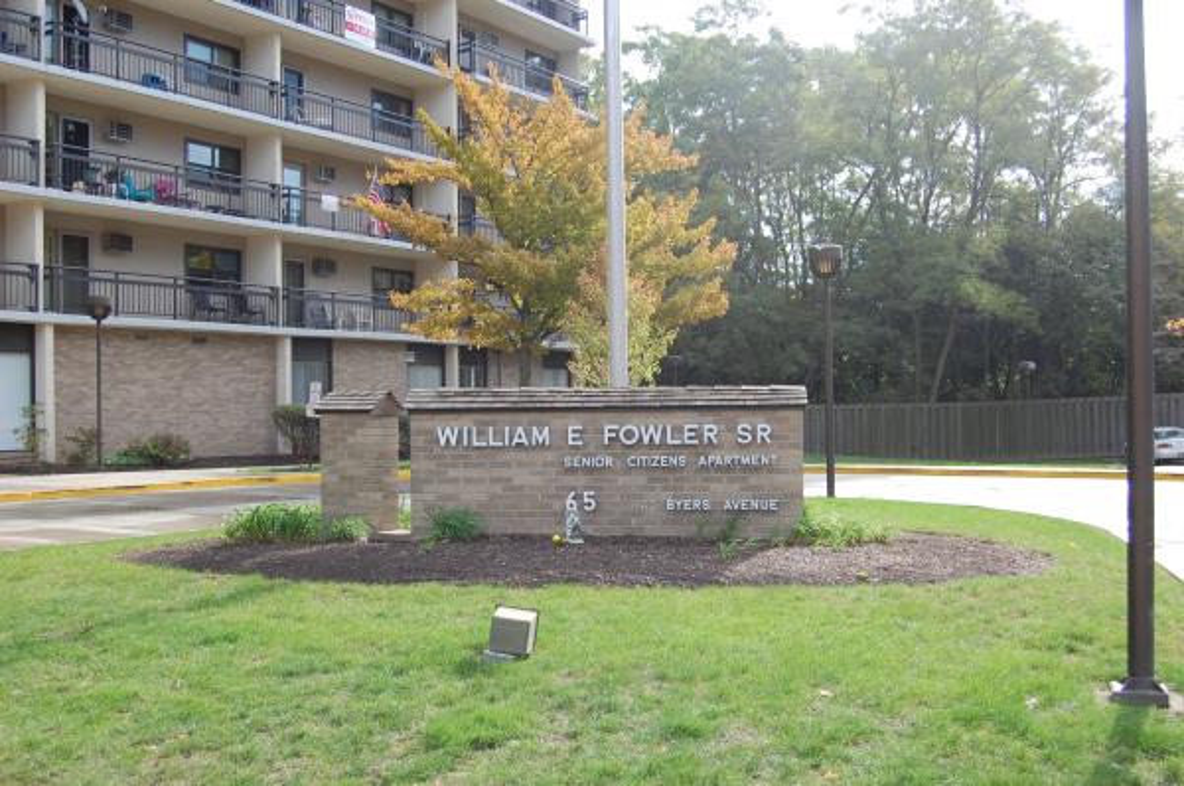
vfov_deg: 34.1
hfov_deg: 49.6
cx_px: 592
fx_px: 1281
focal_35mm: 39
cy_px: 393
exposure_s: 1/200
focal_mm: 26
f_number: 7.1
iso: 200
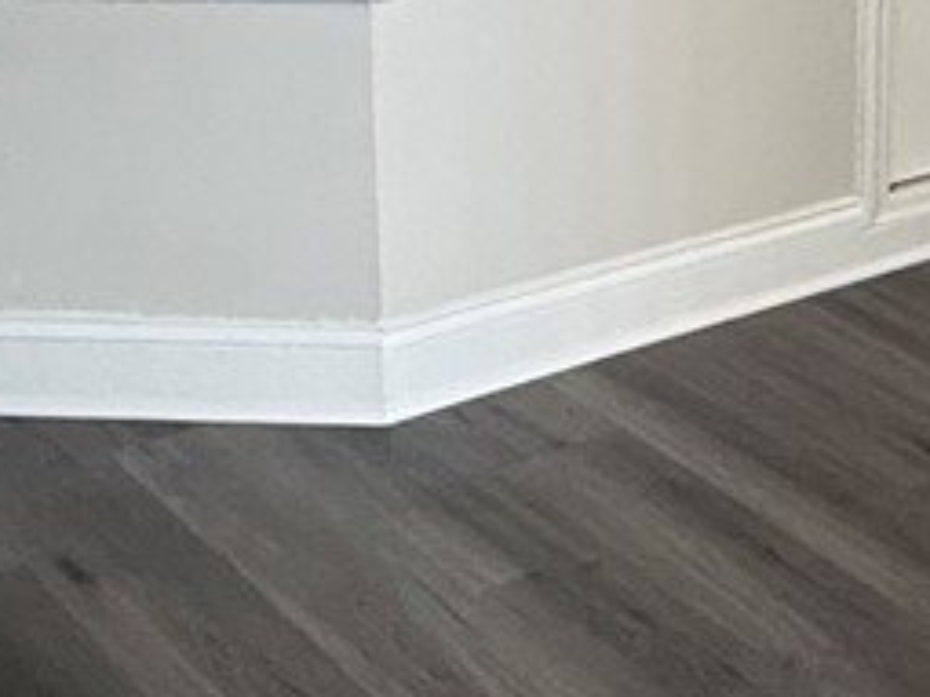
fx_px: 2363
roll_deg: -1.2
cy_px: -266
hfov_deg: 20.7
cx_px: 1142
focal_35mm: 88
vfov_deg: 15.7
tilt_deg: -7.1
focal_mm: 2.22
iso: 320
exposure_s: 1/120
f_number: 2.2
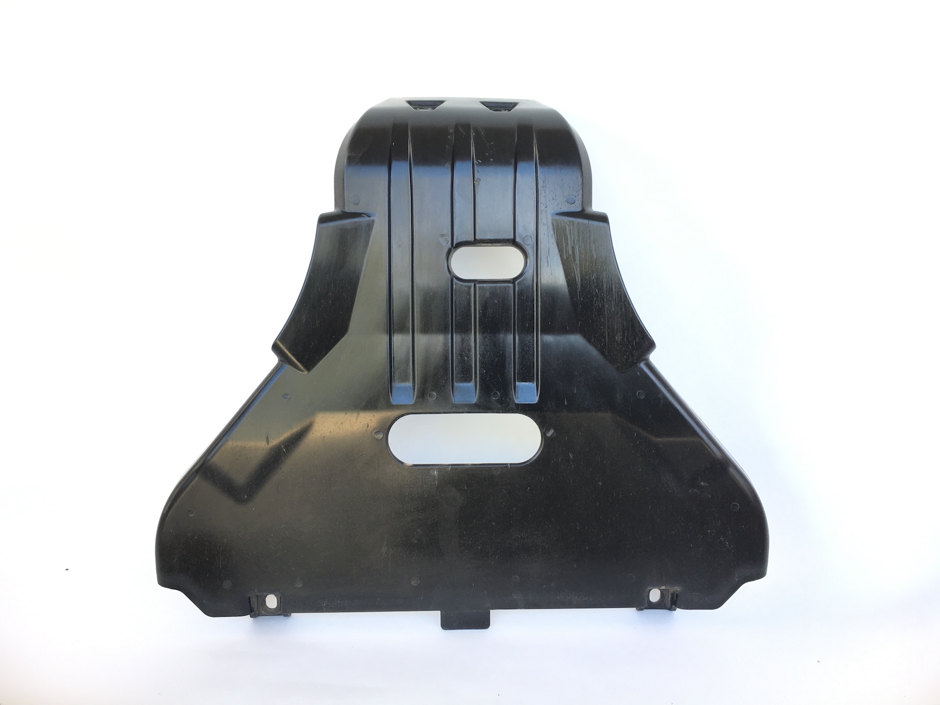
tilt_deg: -19.7
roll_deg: -1.3
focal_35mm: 29
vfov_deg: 48.2
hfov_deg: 61.7
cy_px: 352
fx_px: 787
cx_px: 470
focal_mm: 4.15
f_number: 2.2
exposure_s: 1/60
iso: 32
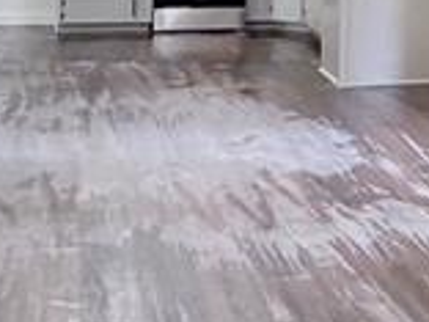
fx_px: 1140
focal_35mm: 92
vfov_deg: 15.3
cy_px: -105
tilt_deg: -0.8
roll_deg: -1.2
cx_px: 487
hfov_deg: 20.2
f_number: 2.2
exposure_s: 1/60
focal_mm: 2.22
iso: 160
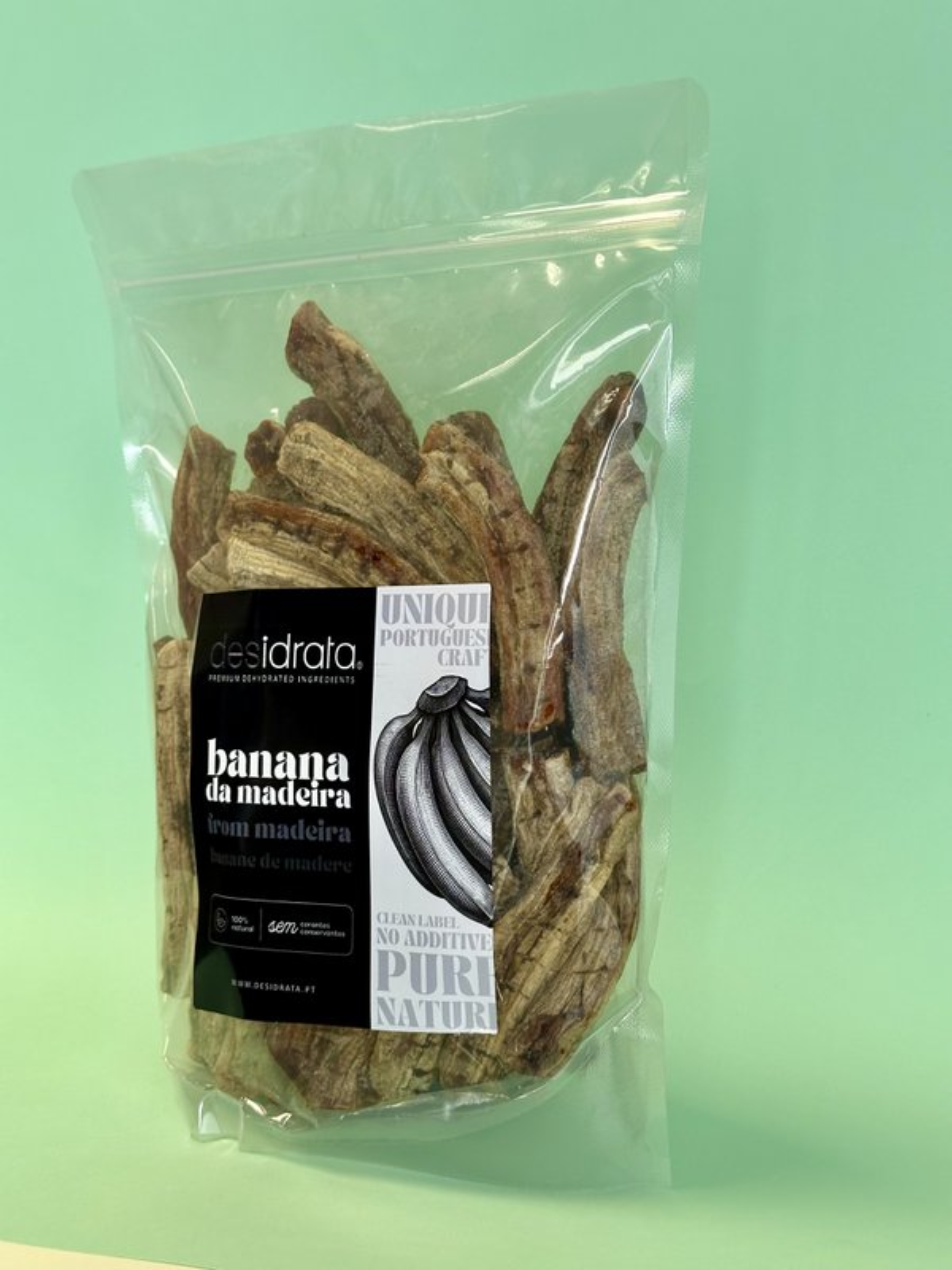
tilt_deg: -15.7
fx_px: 1760
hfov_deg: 30.3
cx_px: 476
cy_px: 635
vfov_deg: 39.7
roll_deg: +0.5
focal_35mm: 48
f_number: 1.78
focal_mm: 6.86
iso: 80
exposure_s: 1/100
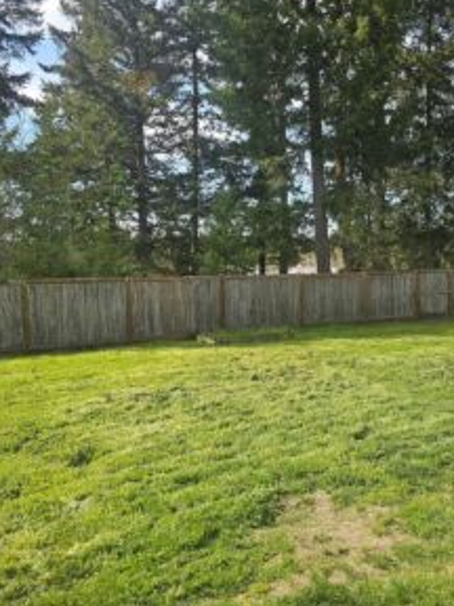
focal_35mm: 32
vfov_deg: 56.8
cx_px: 301
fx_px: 560
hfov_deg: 43.6
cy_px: 295
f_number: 1.7
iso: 16
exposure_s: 1/252
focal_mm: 6.3
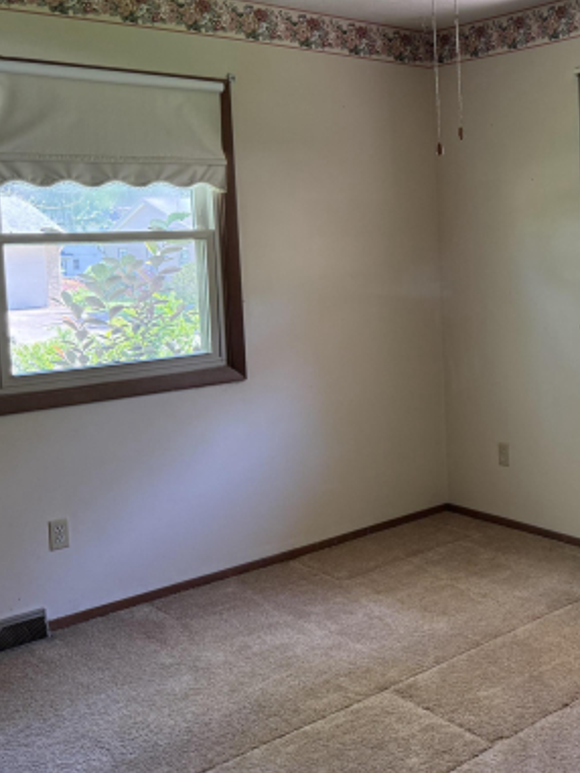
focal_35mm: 42
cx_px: 551
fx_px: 938
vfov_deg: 44.4
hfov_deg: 32.2
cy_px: 294
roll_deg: +1.9
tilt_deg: -3.3
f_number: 1.78
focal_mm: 6.76
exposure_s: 1/87
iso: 200
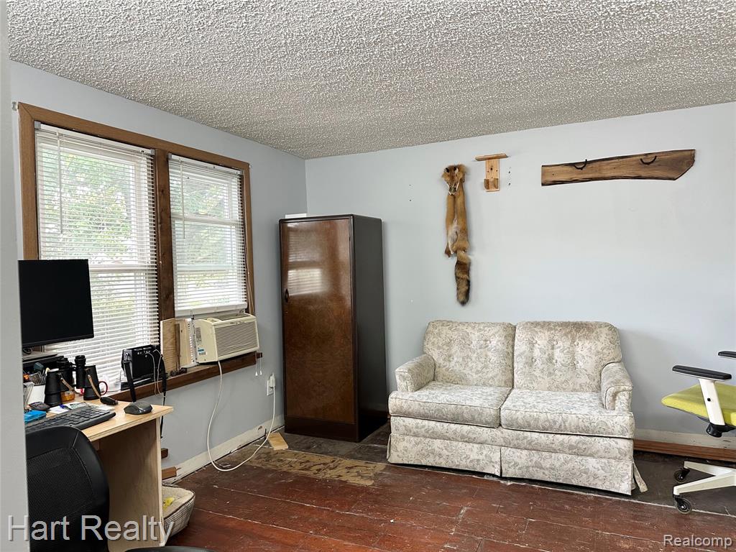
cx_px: 368
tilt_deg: -0.8
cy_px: 276
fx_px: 510
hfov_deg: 71.6
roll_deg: +1.1
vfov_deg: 56.8
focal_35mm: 24
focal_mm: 6.86
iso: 160
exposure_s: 1/60
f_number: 1.78
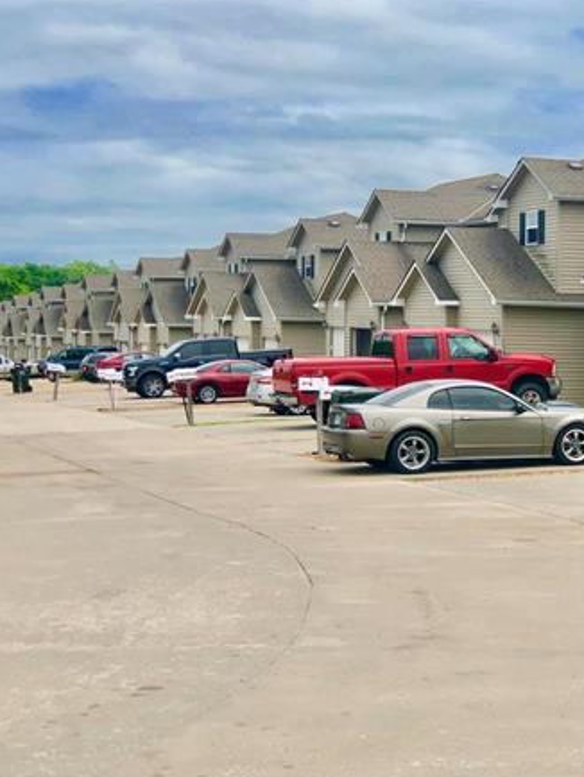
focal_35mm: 84
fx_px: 1888
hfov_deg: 17.4
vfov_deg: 23.3
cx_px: 484
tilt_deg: -2.1
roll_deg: -0.7
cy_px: 374
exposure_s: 1/1080
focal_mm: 6.6
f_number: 2.8
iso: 20
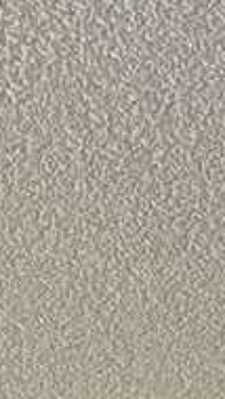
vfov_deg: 7.9
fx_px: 2374
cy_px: 1319
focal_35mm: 224
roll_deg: -0.5
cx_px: 380
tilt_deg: -3.9
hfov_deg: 5.4
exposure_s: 1/120
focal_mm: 5.1
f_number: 1.6
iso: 125
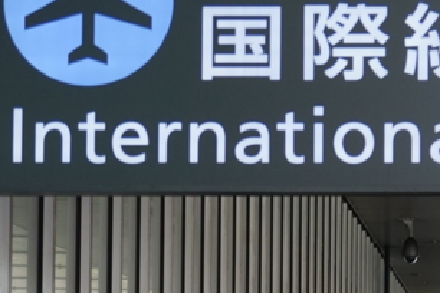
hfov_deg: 10.0
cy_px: 252
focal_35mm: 204
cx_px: 420
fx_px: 2493
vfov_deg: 6.7
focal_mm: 52
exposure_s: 1/90
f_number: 5.6
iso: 320
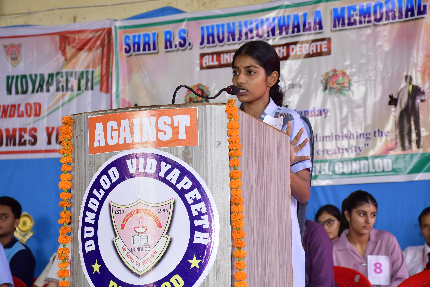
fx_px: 1254
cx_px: 215
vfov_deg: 13.0
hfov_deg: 19.5
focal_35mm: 105
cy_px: 144
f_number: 6.3
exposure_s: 1/125
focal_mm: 70
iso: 640
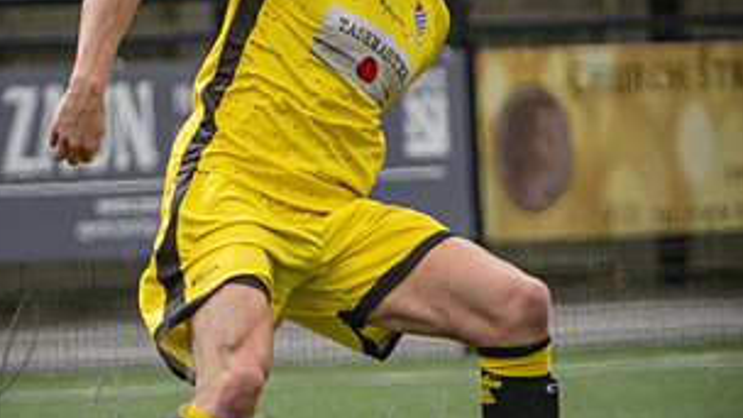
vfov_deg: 1.1
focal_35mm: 1126
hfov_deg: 1.9
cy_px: 218
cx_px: 83
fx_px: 22184
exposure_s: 1/3200
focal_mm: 260
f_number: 4
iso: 400
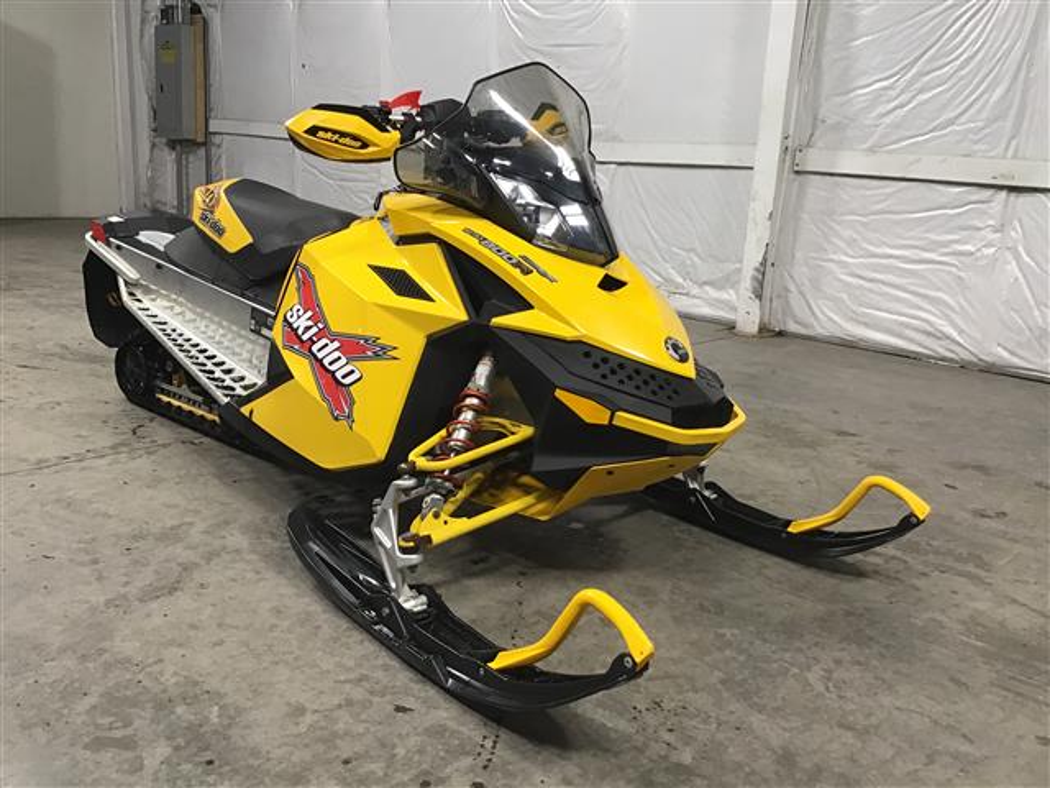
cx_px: 525
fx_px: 940
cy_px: 394
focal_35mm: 31
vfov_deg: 45.4
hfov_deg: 58.4
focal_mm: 3.3
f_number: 2.4
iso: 64
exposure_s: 1/30
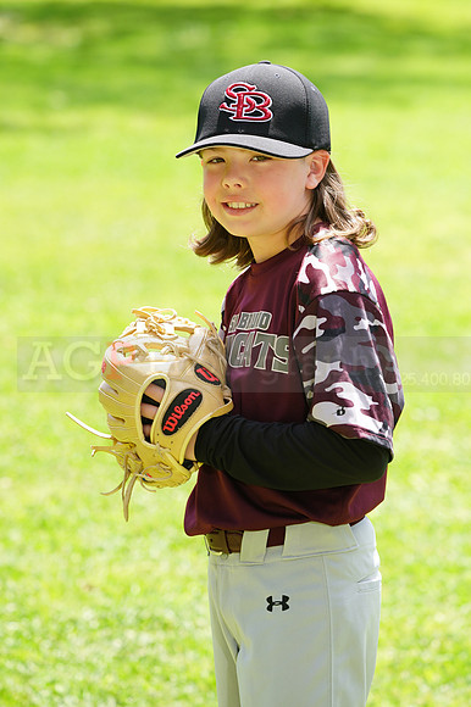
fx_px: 5206
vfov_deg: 7.8
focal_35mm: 265
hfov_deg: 5.2
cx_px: 236
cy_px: 354
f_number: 8
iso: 200
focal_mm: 265
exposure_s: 1/160
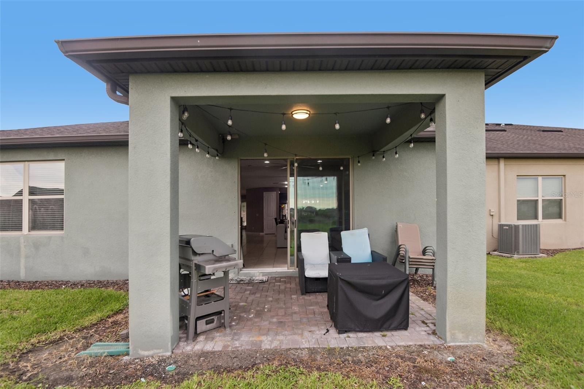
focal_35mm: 16
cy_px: 194
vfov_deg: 73.7
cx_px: 292
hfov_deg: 96.7
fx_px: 259
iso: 400
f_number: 8
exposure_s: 1/60
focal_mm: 16
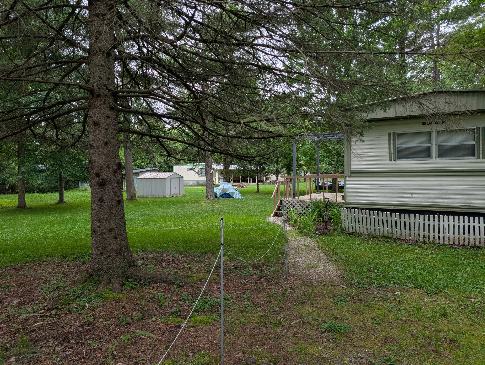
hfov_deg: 71.5
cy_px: 182
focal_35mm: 24
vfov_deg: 56.9
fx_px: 337
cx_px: 242
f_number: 1.68
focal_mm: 6.9
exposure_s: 1/260
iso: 23
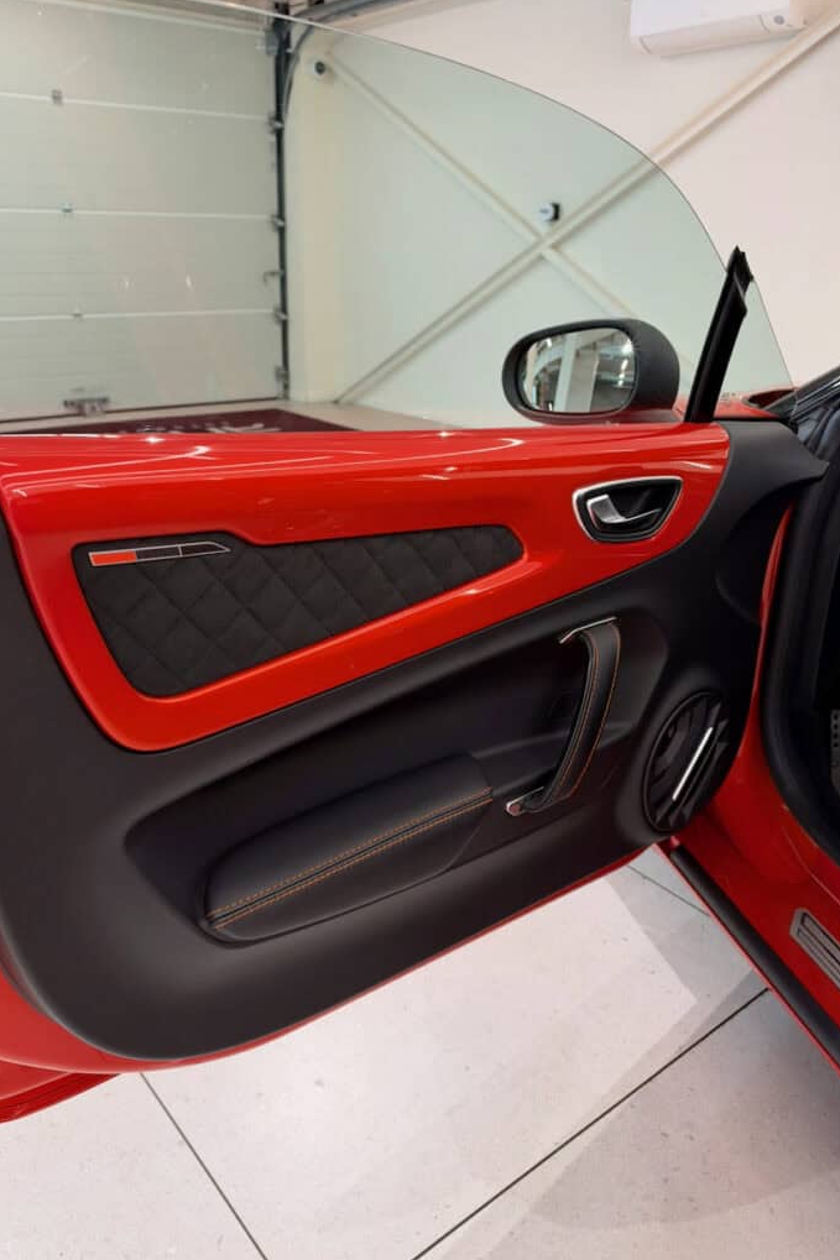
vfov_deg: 69.4
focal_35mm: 26
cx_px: 391
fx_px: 910
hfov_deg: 49.5
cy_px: 611
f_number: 1.8
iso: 200
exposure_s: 1/50
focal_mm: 6.9
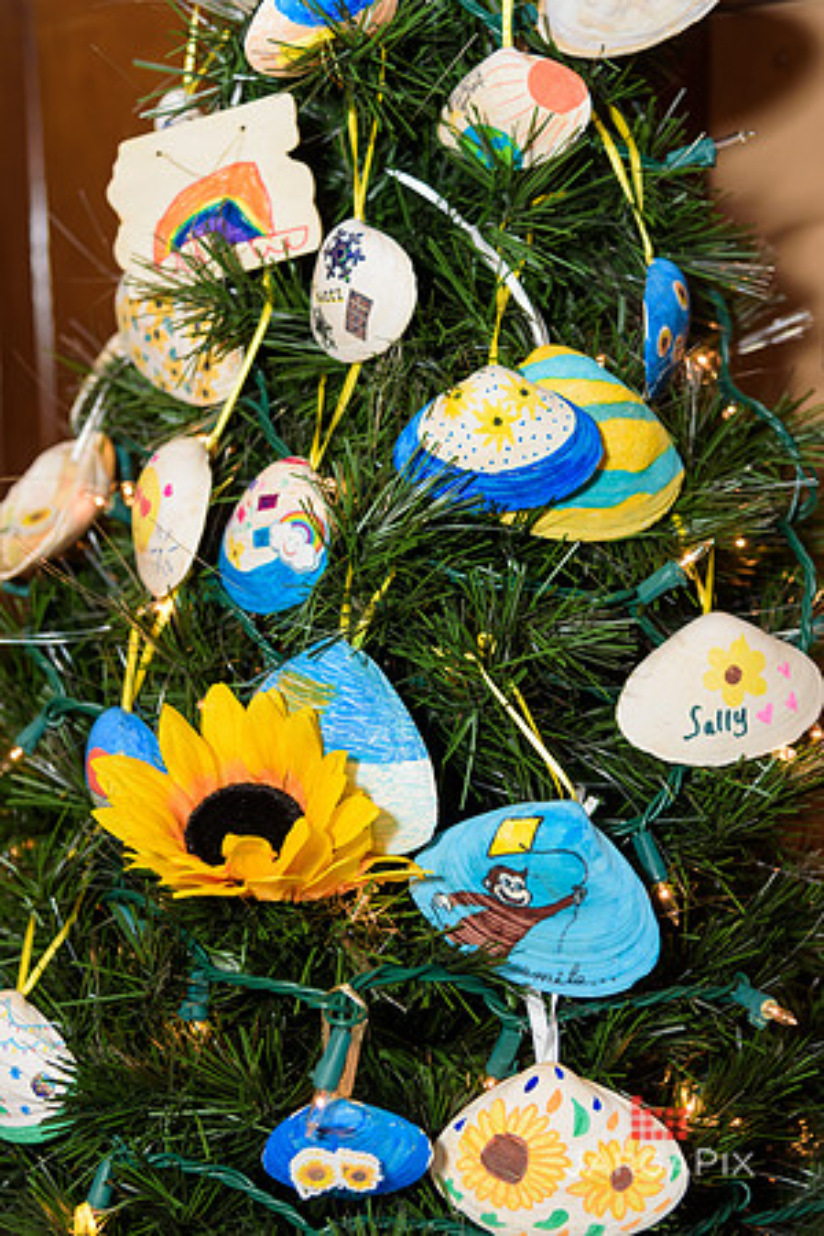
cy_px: 618
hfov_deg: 28.1
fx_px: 1648
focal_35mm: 48
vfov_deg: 41.1
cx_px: 412
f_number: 4
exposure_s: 1/250
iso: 400
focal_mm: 48
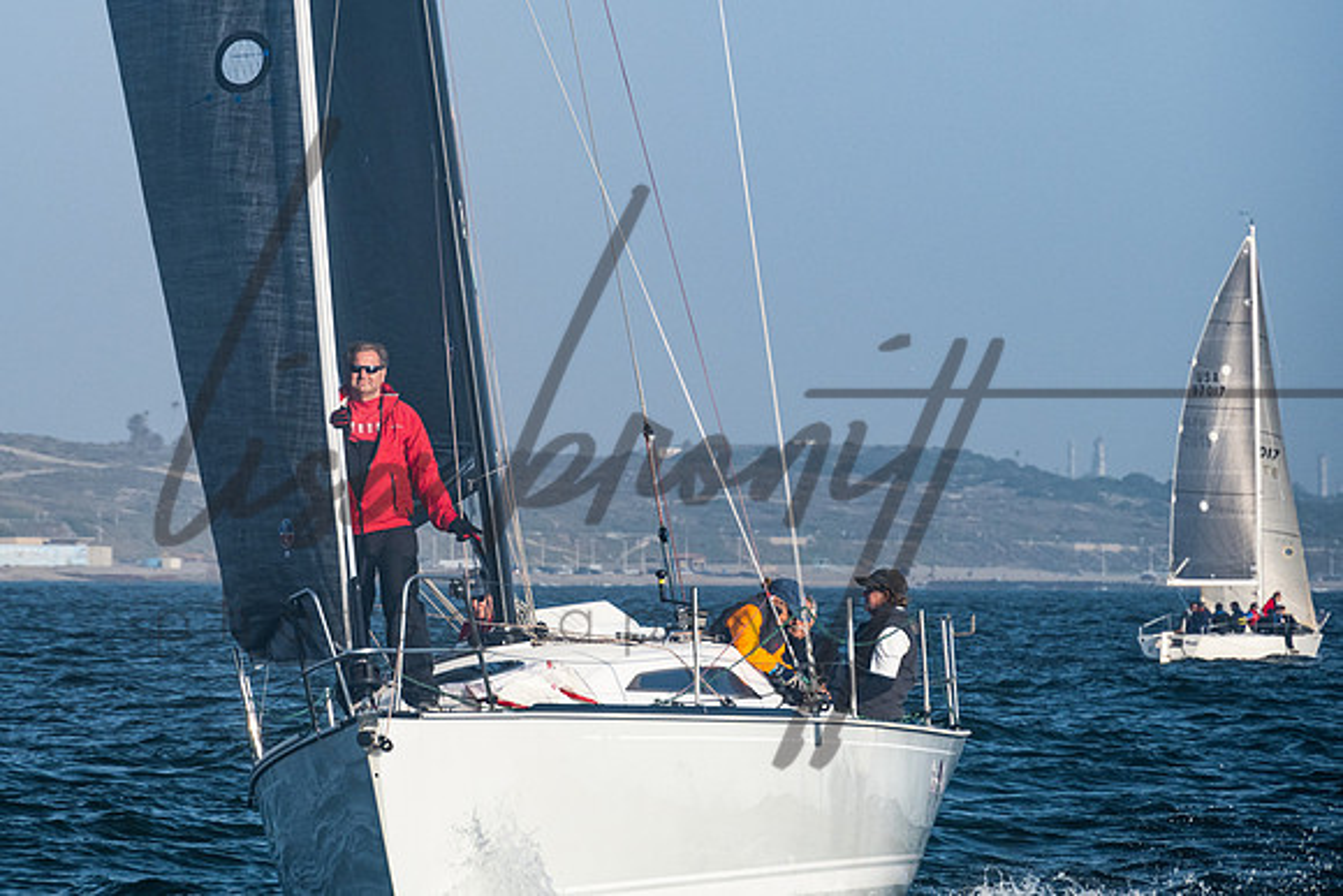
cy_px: 202
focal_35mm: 310
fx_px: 11555
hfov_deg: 6.6
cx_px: 410
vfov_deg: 4.4
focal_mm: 200
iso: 400
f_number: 8
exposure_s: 1/1000
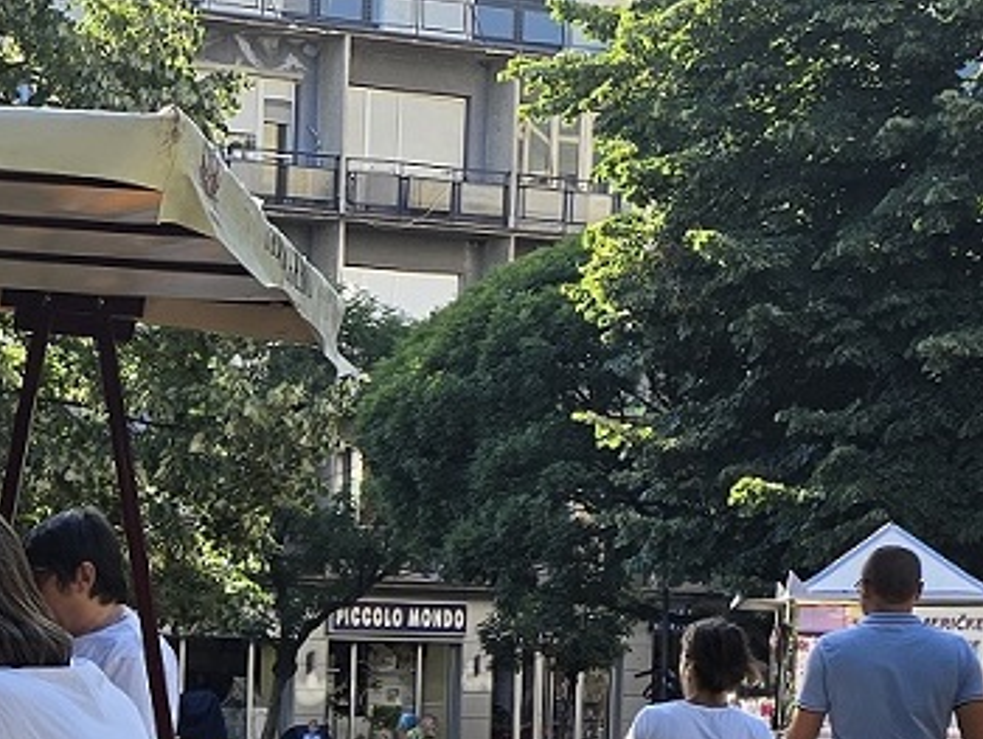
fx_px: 2984
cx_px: -435
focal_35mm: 105
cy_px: 829
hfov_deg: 17.1
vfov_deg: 13.8
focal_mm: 6.3
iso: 12
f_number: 1.7
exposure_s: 1/192
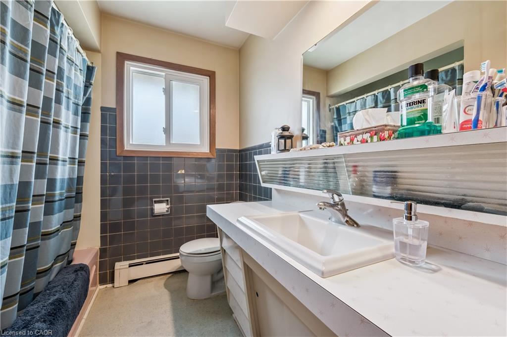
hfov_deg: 100.4
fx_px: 211
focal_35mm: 15
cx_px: 254
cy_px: 168
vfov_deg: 77.3
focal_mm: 15
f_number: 8
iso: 200
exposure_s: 1/15
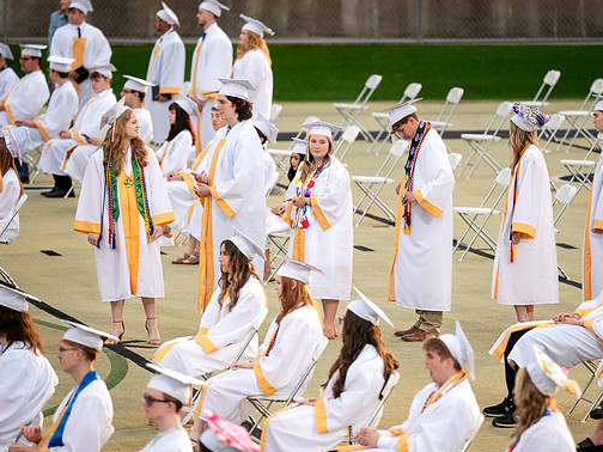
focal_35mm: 341
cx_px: 321
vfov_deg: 4.4
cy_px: 180
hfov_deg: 5.8
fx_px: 5940
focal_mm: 200
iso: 400
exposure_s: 1/500
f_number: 2.8
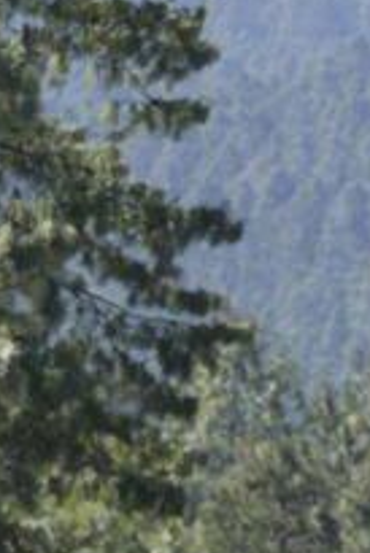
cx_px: 436
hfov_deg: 1.2
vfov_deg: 1.8
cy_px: 545
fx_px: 17644
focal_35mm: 1146
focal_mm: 153
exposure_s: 1/400
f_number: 9
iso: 400
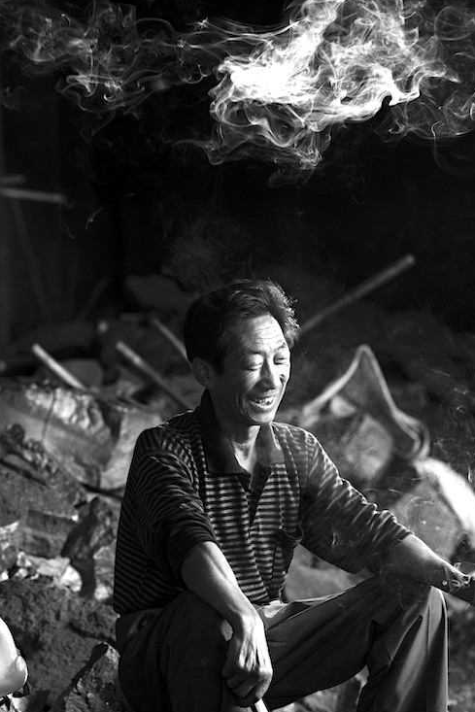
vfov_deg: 12.2
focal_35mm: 168
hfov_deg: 8.2
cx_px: 208
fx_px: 3323
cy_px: 437
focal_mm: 112
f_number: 5
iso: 200
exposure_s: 1/60
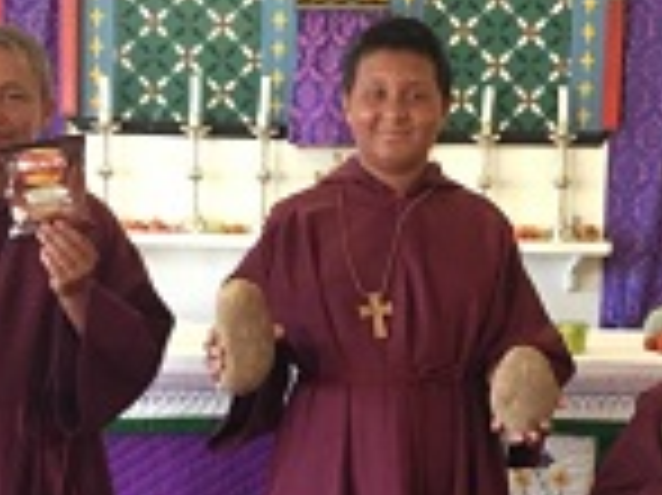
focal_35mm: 74
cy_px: 338
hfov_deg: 26.3
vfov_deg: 19.8
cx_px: 383
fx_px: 1414
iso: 200
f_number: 2.4
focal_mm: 3.3
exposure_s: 1/33
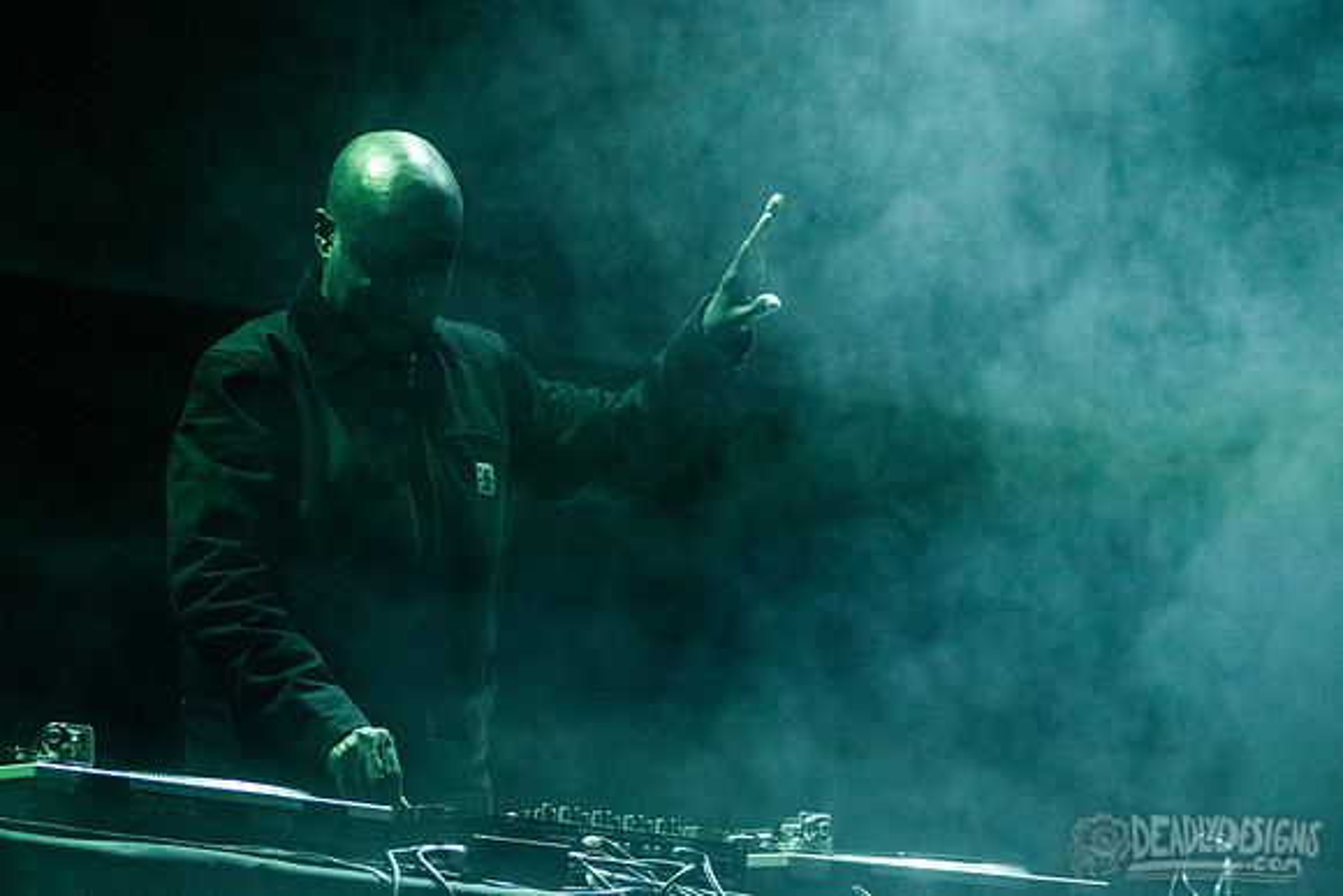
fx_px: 6643
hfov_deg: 11.5
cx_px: 398
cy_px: 298
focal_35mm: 178
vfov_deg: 7.7
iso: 3200
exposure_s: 1/160
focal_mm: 116
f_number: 3.2
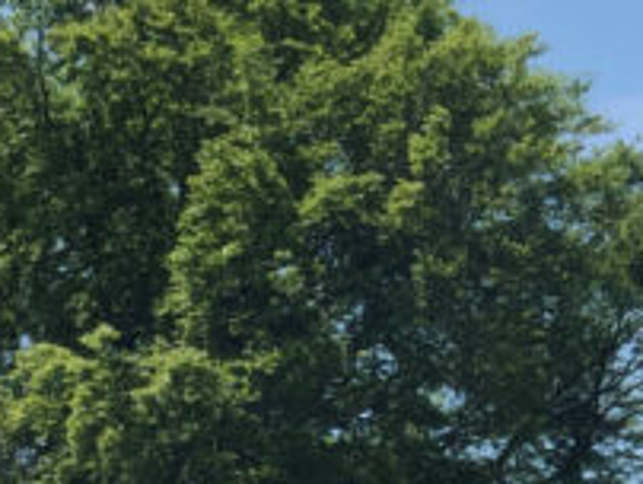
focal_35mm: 263
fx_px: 4891
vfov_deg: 5.6
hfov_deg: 7.5
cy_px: 688
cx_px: 83
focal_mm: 6
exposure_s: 1/1453
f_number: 2.4
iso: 16
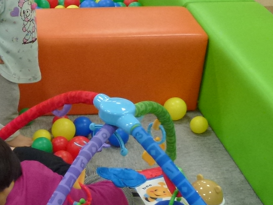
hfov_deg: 22.6
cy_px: 174
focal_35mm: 82
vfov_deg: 17.8
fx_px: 647
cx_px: -20
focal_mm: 4.7
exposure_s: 1/60
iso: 320
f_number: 3.4
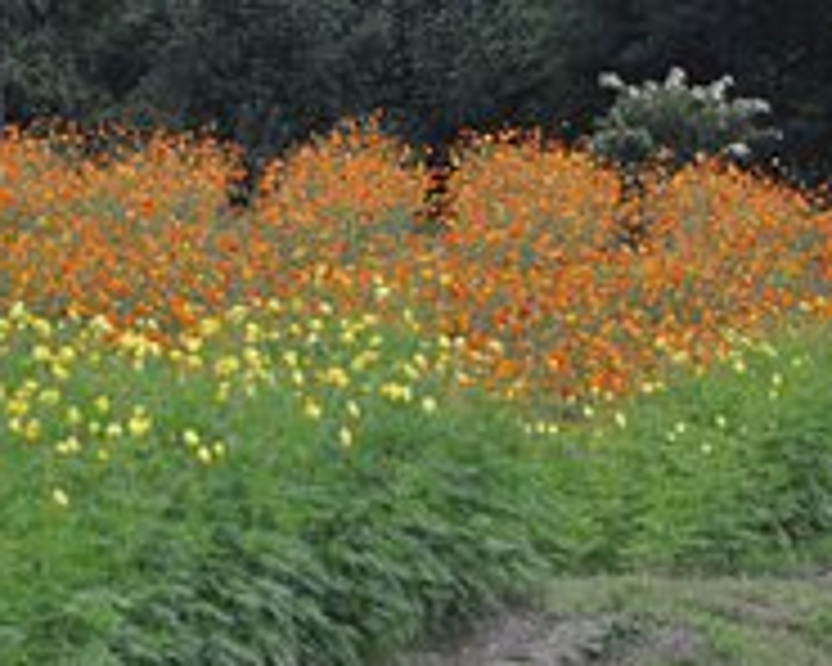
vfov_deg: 5.7
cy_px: 153
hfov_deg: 7.1
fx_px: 6722
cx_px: 315
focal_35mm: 273
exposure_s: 1/250
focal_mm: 70
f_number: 4.5
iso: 640
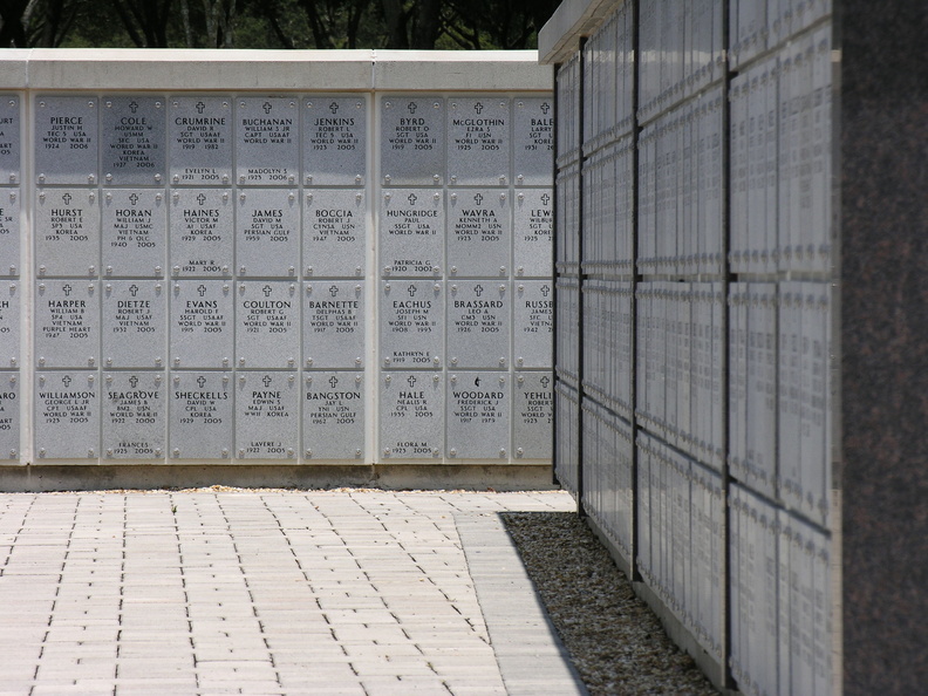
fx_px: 6434
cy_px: 348
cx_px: 464
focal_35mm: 240
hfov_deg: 8.2
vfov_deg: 6.2
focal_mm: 61
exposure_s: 1/449
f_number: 5.5
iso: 50
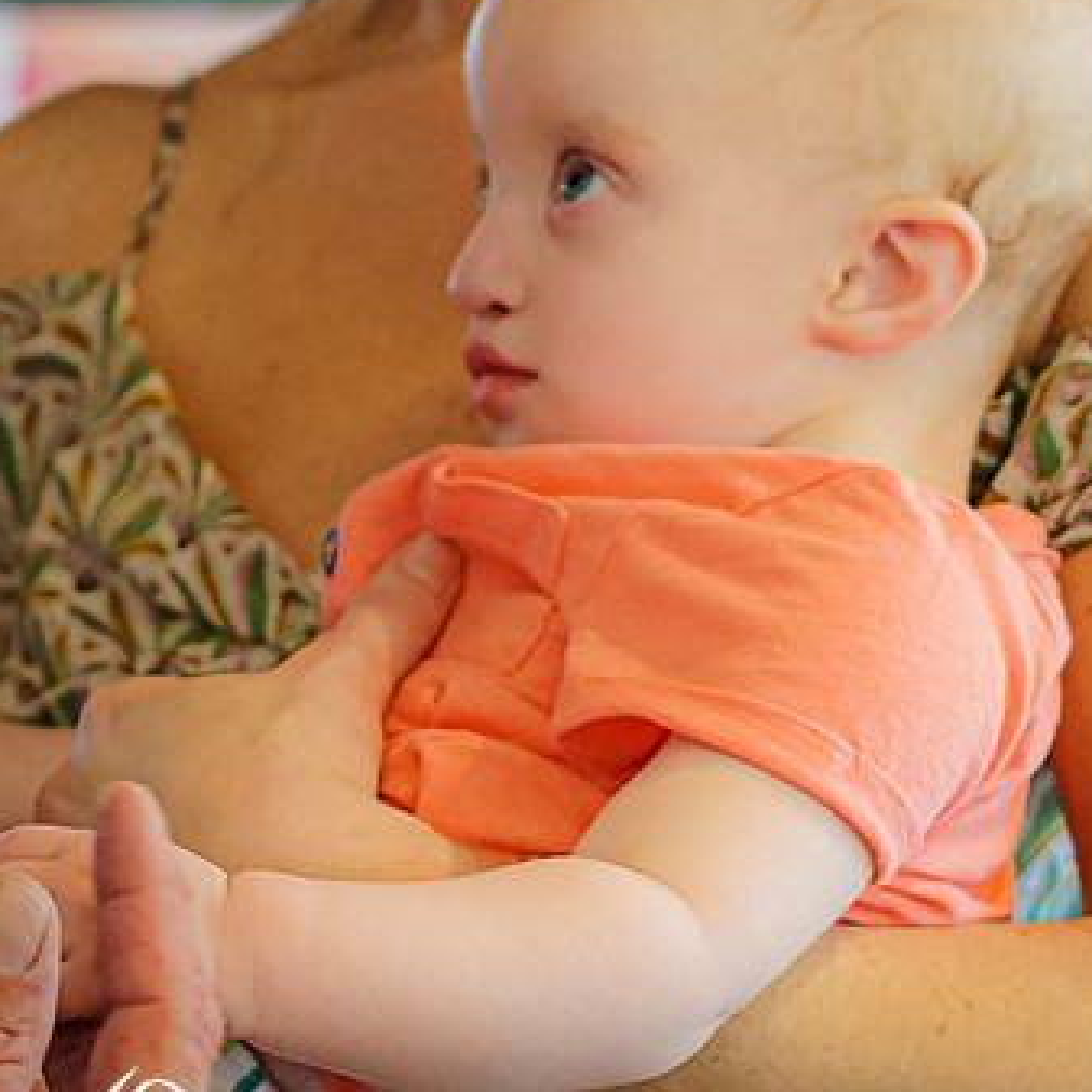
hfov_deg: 8.5
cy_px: 229
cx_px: 594
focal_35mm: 205
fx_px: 7317
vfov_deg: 8.5
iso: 2500
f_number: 2.8
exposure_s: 1/160
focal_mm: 55
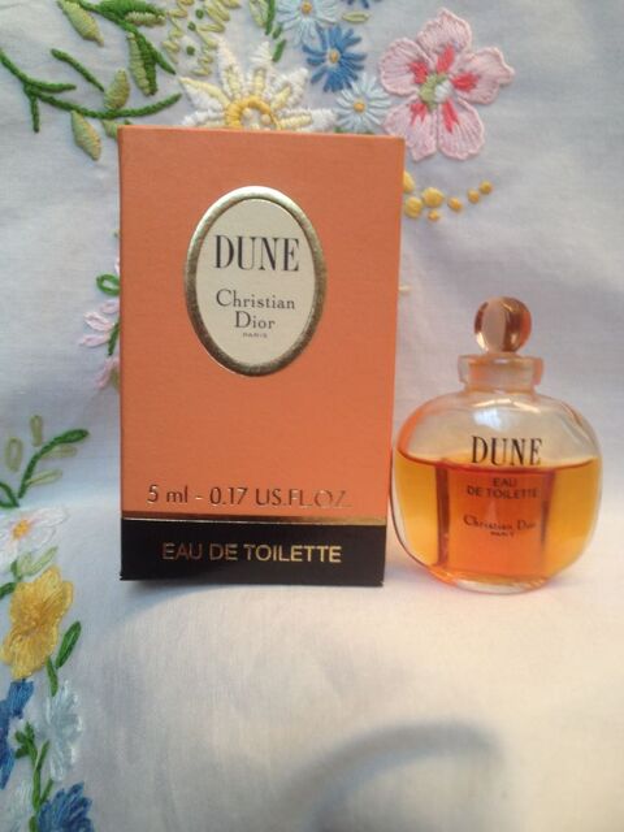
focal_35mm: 35
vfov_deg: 52.6
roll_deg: +0.3
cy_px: 416
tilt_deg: -8.6
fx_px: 841
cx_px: 312
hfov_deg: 40.7
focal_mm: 4.28
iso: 80
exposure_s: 1/20
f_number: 2.4
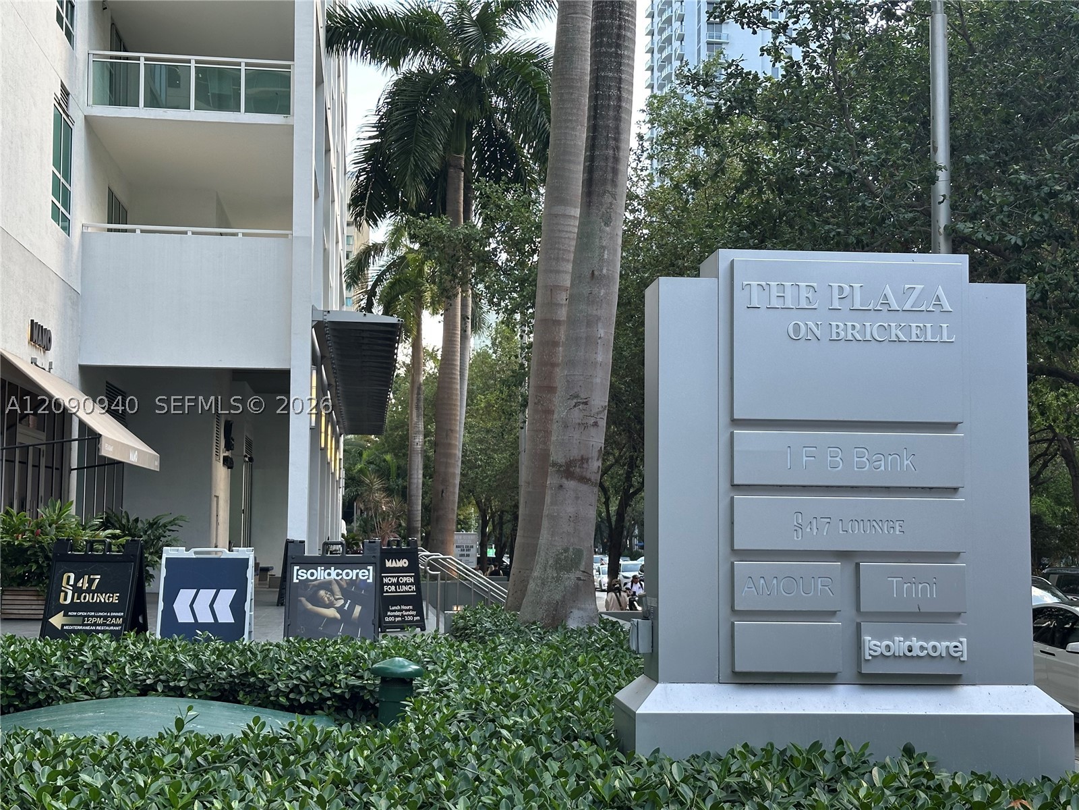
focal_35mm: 48
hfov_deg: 39.7
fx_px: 1496
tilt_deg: +5.4
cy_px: 405
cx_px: 540
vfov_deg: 30.3
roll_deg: -0.4
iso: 64
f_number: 1.78
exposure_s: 1/303
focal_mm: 6.86
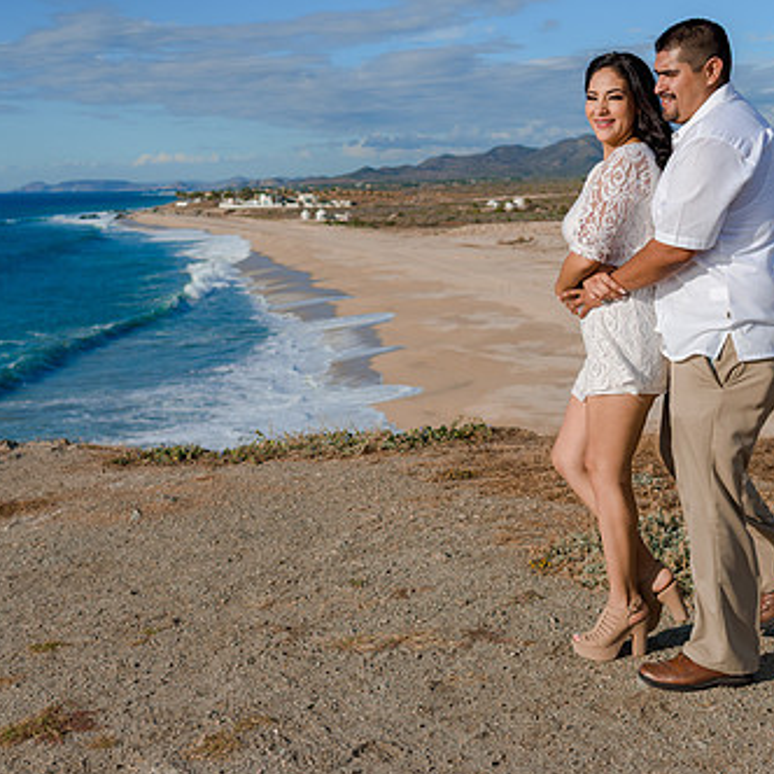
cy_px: 337
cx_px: 403
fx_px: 1315
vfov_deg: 32.7
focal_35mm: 52
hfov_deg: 32.8
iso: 50
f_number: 4
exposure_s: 1/2000
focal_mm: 35
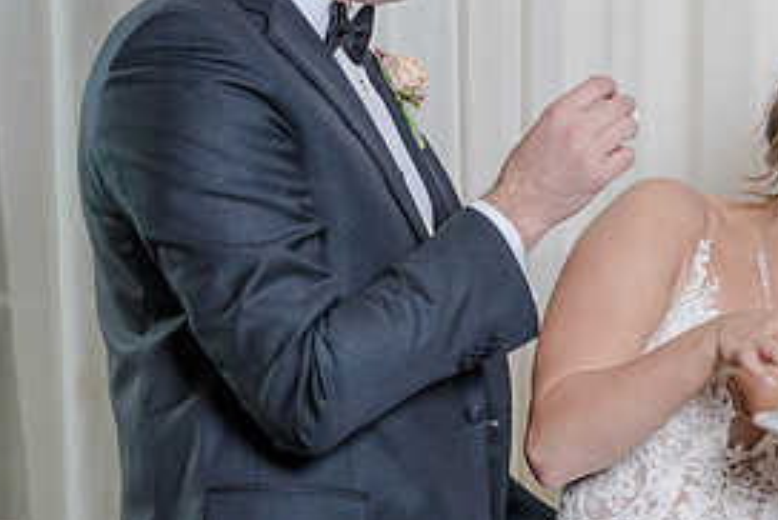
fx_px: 3743
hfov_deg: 11.7
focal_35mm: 173
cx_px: 830
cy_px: 252
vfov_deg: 8.0
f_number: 5.6
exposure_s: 1/100
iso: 2000
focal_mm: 72
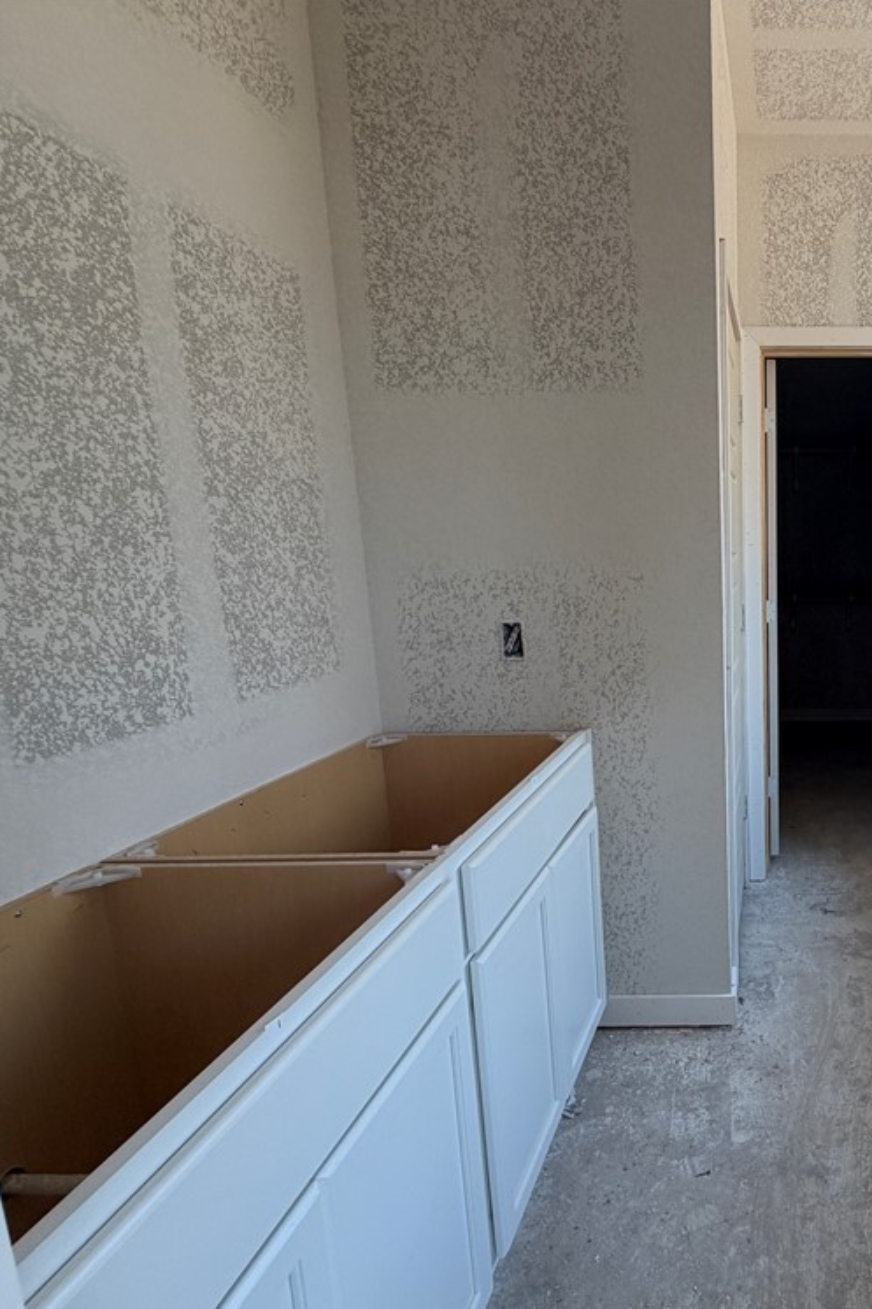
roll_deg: +0.4
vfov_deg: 84.0
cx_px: 800
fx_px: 727
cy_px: 667
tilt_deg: -10.8
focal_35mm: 20
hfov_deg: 53.4
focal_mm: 2.22
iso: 100
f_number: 2.2
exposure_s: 1/121
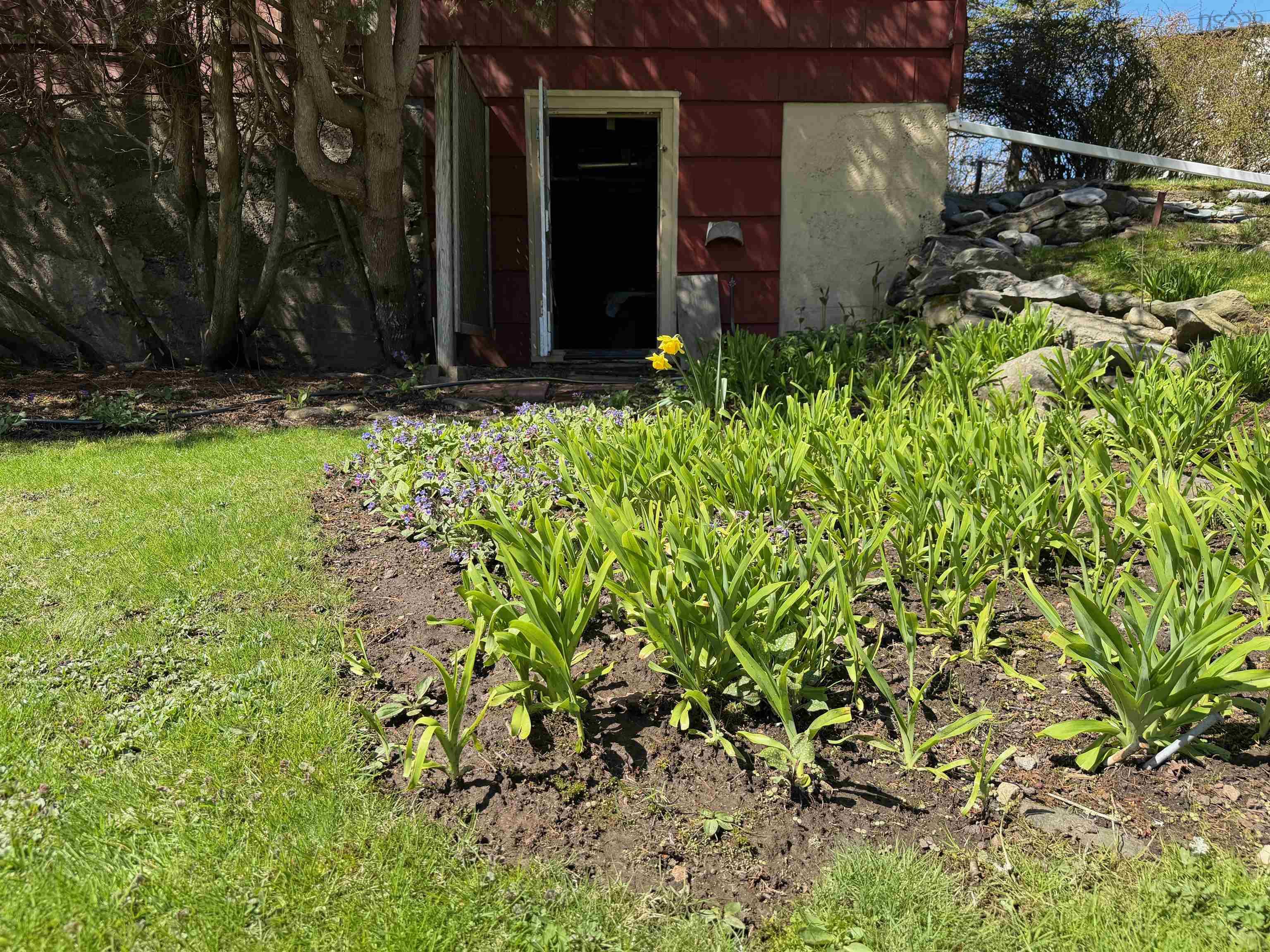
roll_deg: +0.0
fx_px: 881
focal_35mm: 24
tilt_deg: -9.0
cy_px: 476
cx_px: 635
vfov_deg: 56.8
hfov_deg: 71.6
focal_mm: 6.76
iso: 80
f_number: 1.78
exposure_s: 1/1653
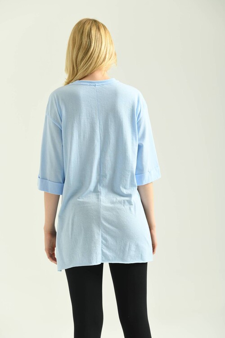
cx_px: 112
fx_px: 656
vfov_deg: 28.8
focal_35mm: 70
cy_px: 169
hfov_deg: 19.5
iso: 125
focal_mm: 70
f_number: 5.6
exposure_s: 1/160
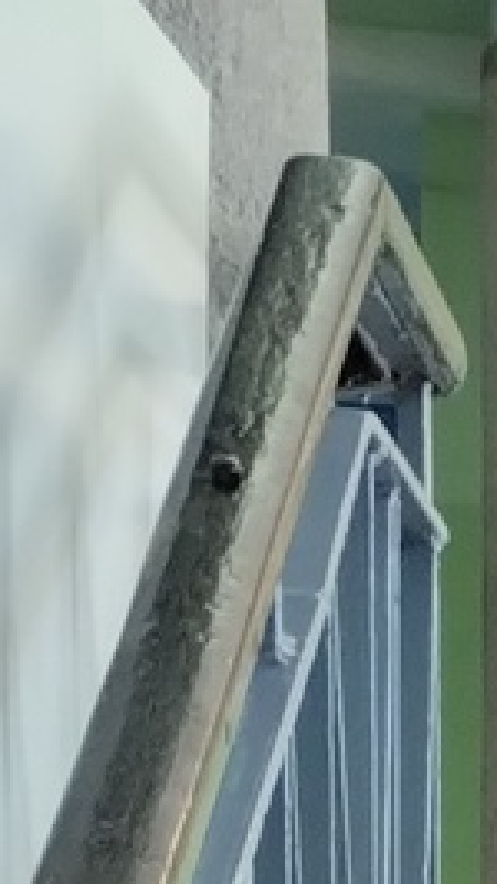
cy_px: 2063
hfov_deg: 5.8
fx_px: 4385
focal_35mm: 187
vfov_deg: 10.2
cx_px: 1766
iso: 406
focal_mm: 4.27
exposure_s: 1/33
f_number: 1.8
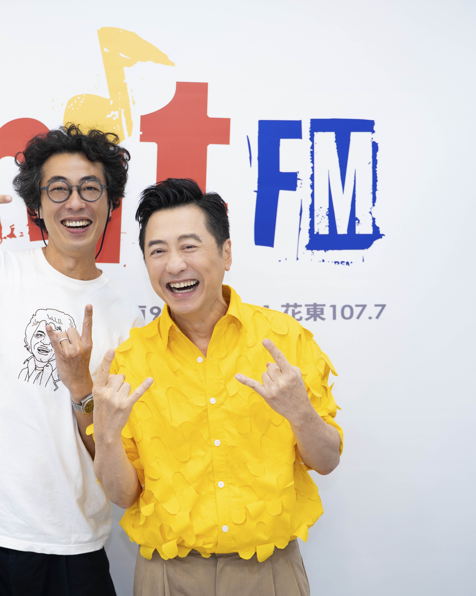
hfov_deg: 36.6
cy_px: 299
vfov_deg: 45.8
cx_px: 130
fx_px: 704
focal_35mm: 40
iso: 250
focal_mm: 28
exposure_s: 1/160
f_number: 2.8
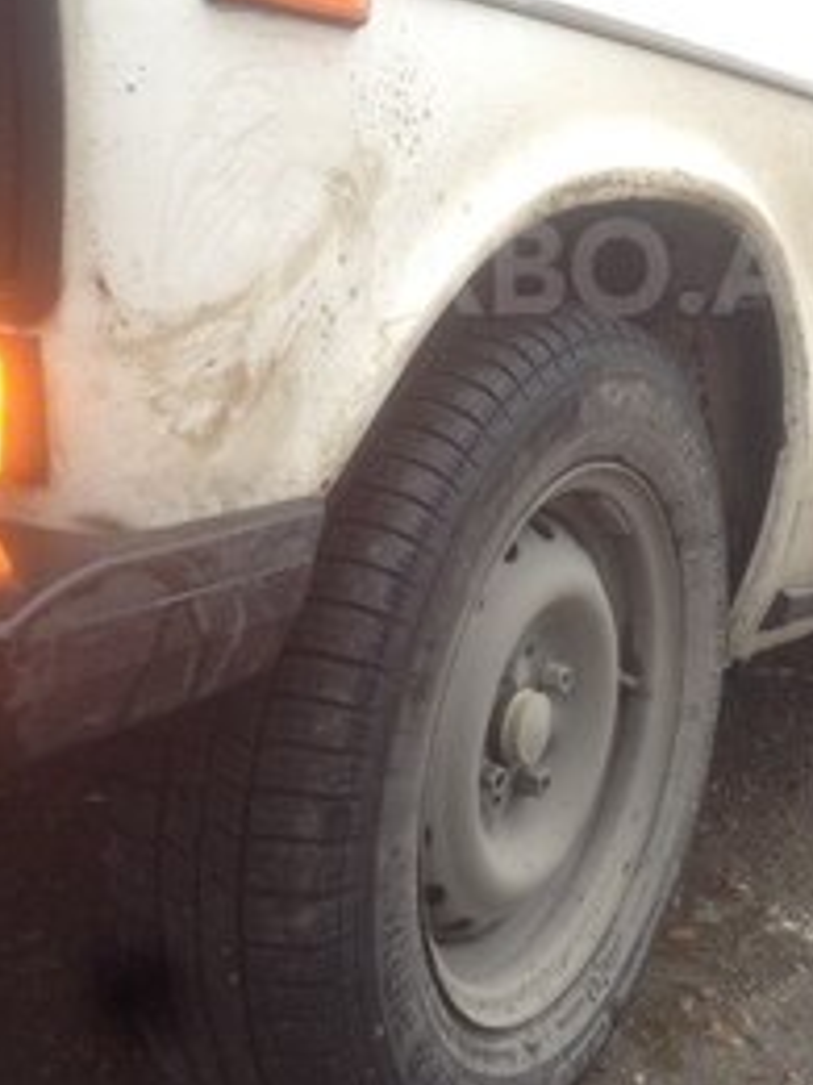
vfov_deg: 30.2
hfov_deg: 23.2
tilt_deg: +4.6
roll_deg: -8.2
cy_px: 267
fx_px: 1973
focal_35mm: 63
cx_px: 559
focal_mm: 4.12
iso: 50
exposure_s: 1/30
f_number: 2.4
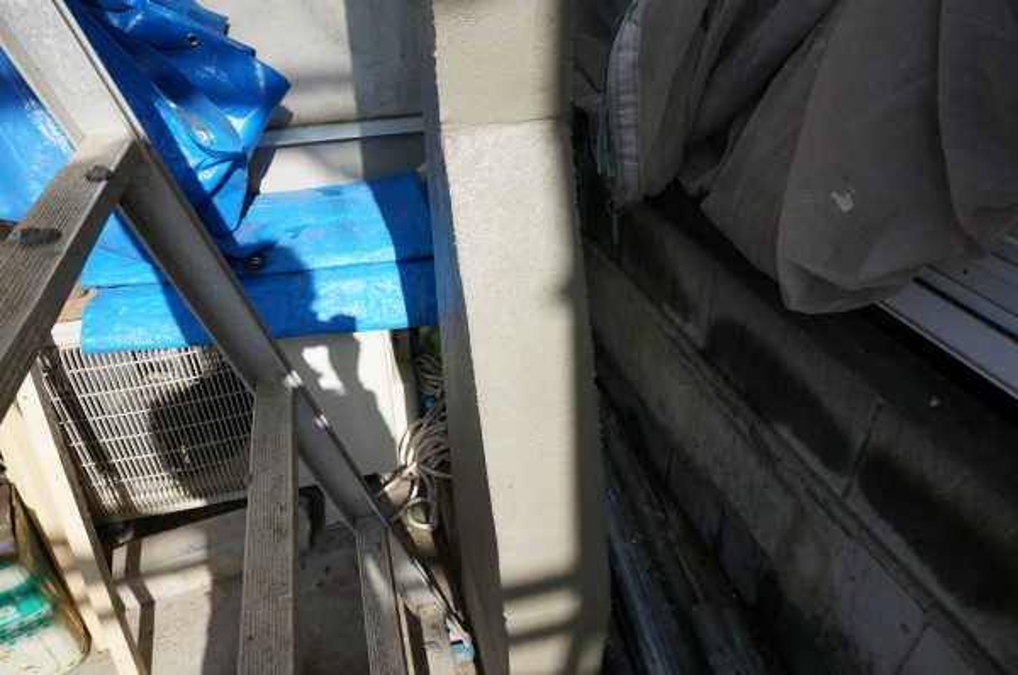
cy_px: 338
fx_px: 678
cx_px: 509
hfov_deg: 73.8
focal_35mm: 24
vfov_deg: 53.0
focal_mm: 16
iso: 100
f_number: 7.1
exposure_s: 1/250
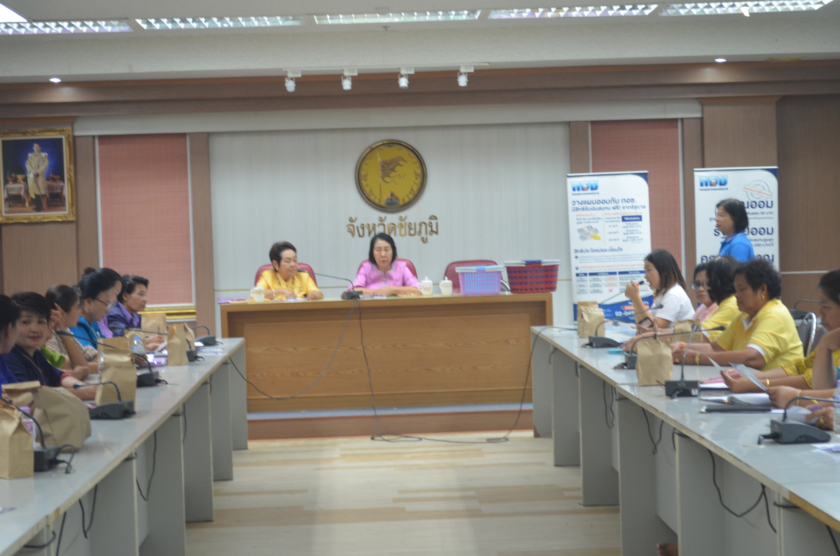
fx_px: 1677
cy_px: 278
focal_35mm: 72
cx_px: 420
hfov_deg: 28.1
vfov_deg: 18.8
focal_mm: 48
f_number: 5.6
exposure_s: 1/30
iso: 800
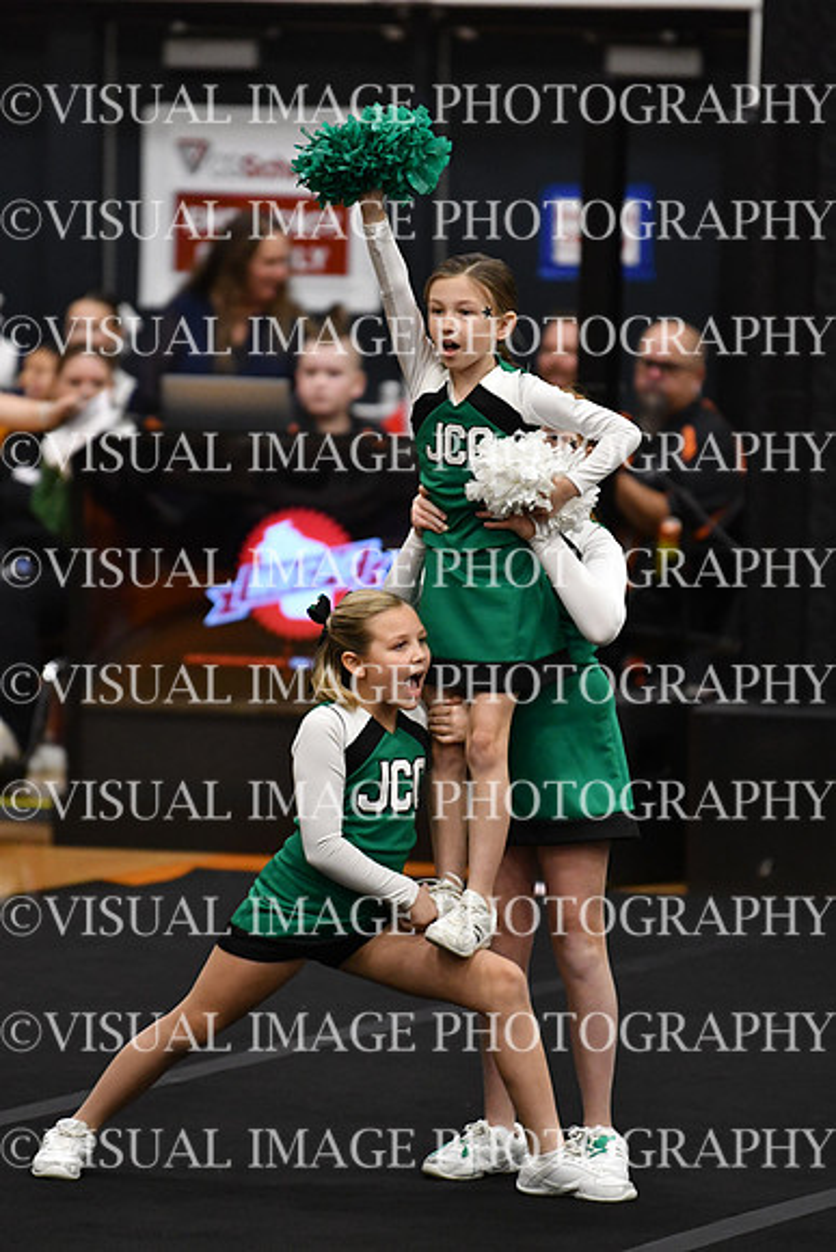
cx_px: 418
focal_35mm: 300
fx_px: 10443
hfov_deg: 4.6
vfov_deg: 6.9
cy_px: 626
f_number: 2.8
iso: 4000
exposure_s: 1/800
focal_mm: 200
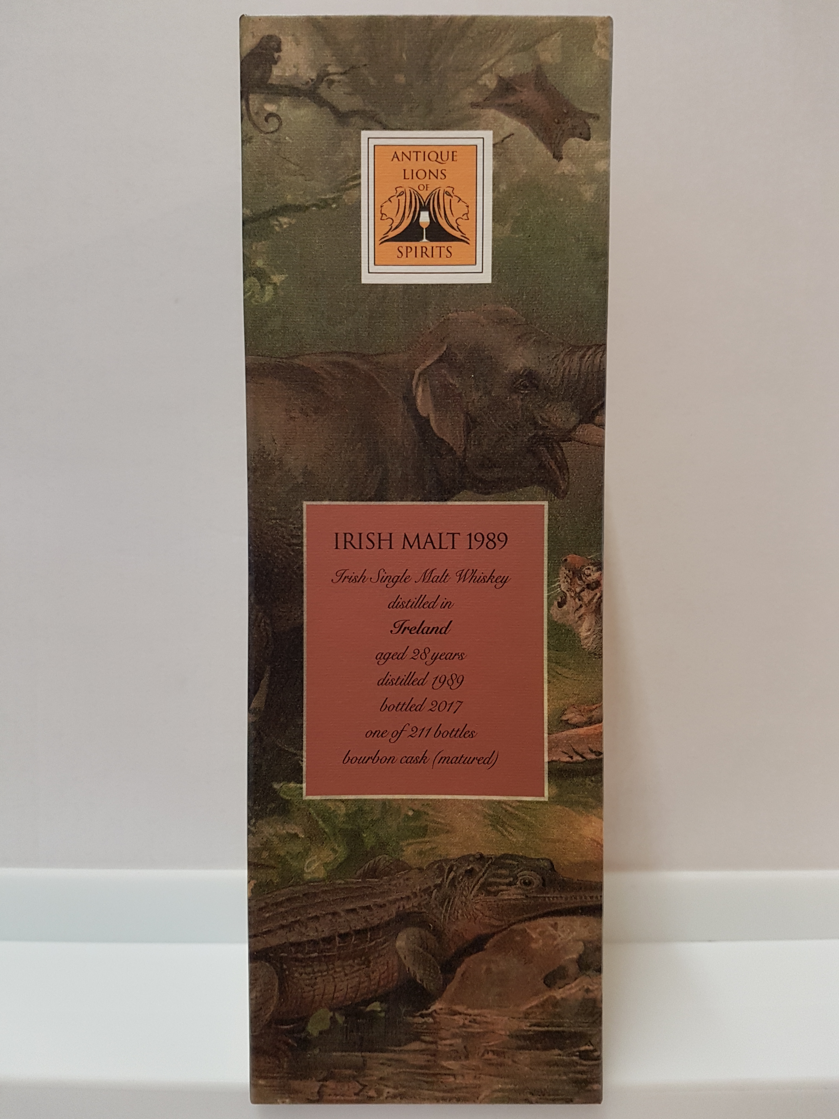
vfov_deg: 67.3
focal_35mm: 26
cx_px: 420
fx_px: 840
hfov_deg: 53.1
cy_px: 560
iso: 160
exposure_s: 1/50
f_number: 1.7
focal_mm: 4.2
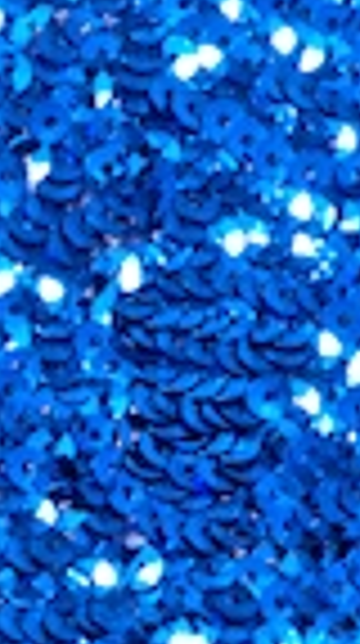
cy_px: 741
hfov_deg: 1.8
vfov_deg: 3.3
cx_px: -968
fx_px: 11230
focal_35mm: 659
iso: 400
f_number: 13
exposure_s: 1/640
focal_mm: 100
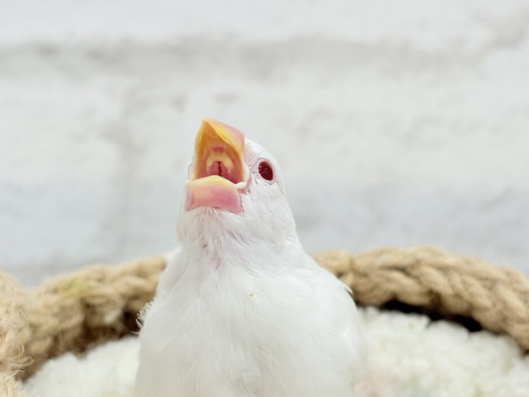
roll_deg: -0.3
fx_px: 1024
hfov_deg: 28.9
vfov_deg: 21.9
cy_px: 229
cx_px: 239
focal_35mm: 67
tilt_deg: -9.0
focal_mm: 5.96
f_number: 1.6
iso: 64
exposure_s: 1/100
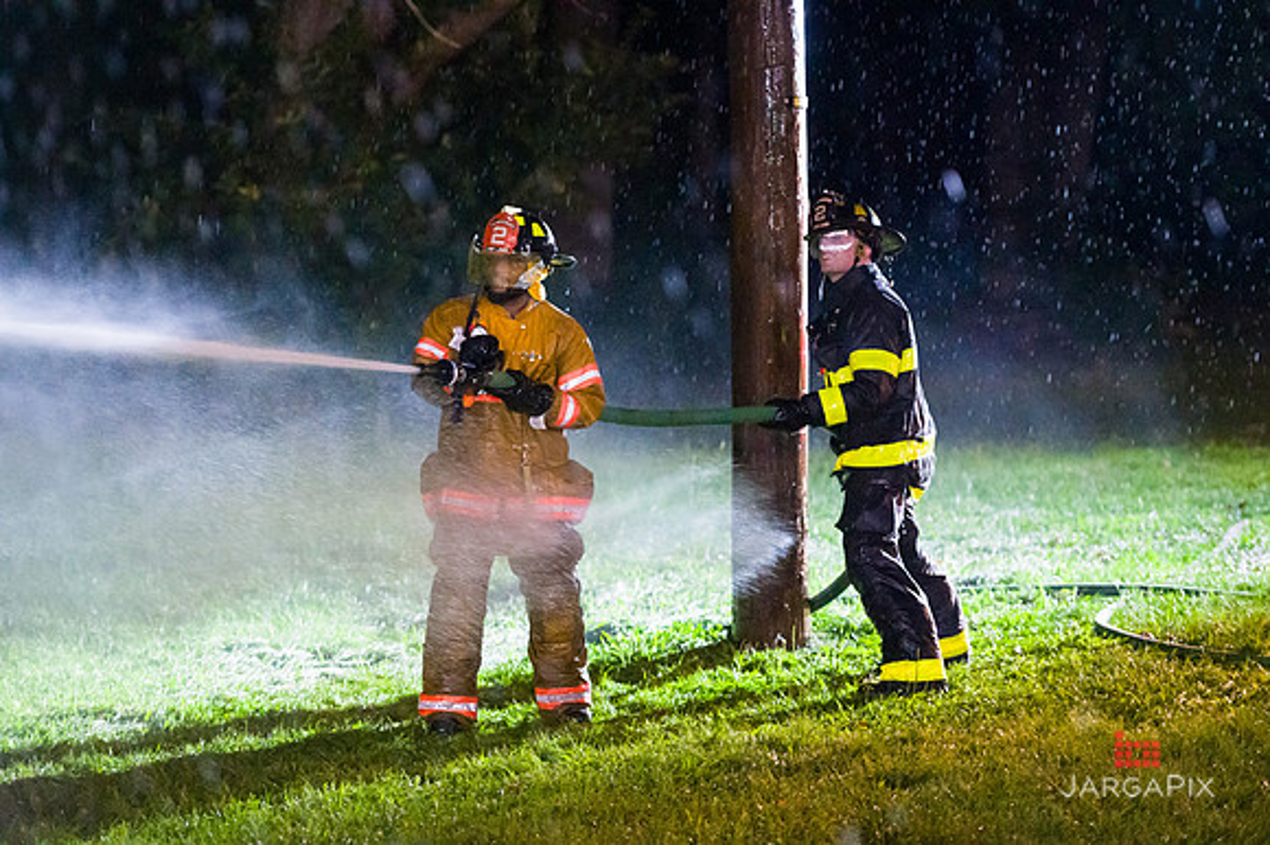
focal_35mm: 120
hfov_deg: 17.1
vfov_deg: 11.4
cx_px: 635
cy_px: 422
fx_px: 4231
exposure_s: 1/200
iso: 12800
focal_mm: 120
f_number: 3.2
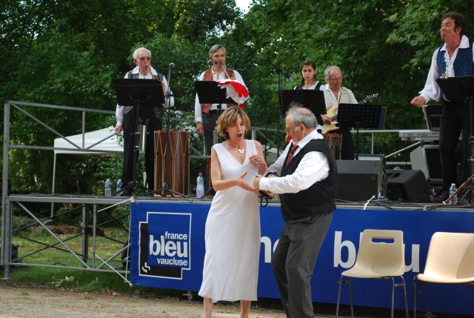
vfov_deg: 16.6
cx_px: 237
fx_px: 1088
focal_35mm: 82
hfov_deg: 24.6
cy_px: 159
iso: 200
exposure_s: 1/125
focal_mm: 55
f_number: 5.6
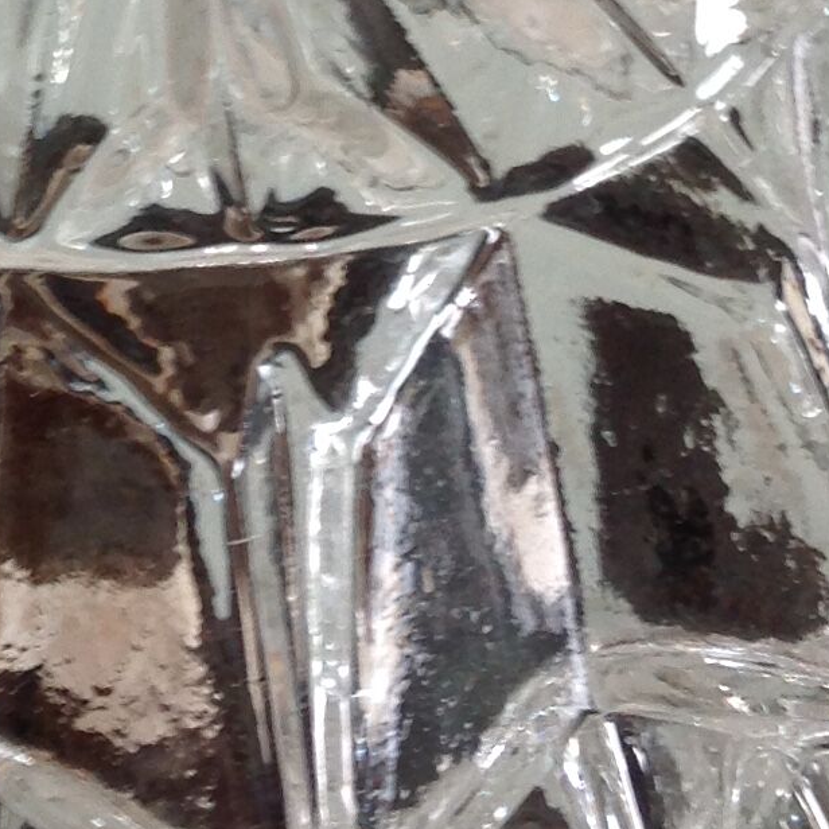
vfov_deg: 13.0
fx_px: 3522
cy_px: -199
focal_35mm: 130
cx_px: 104
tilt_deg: -50.1
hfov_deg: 13.3
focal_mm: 4.28
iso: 64
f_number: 2.4
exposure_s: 1/15
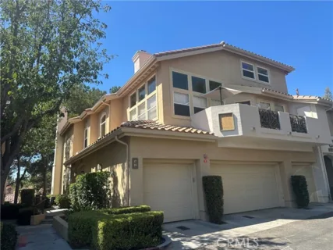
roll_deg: +3.0
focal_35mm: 24
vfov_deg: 56.8
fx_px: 231
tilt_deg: +13.7
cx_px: 166
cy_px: 125
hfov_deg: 71.6
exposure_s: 1/2299
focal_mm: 6.86
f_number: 1.78
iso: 80
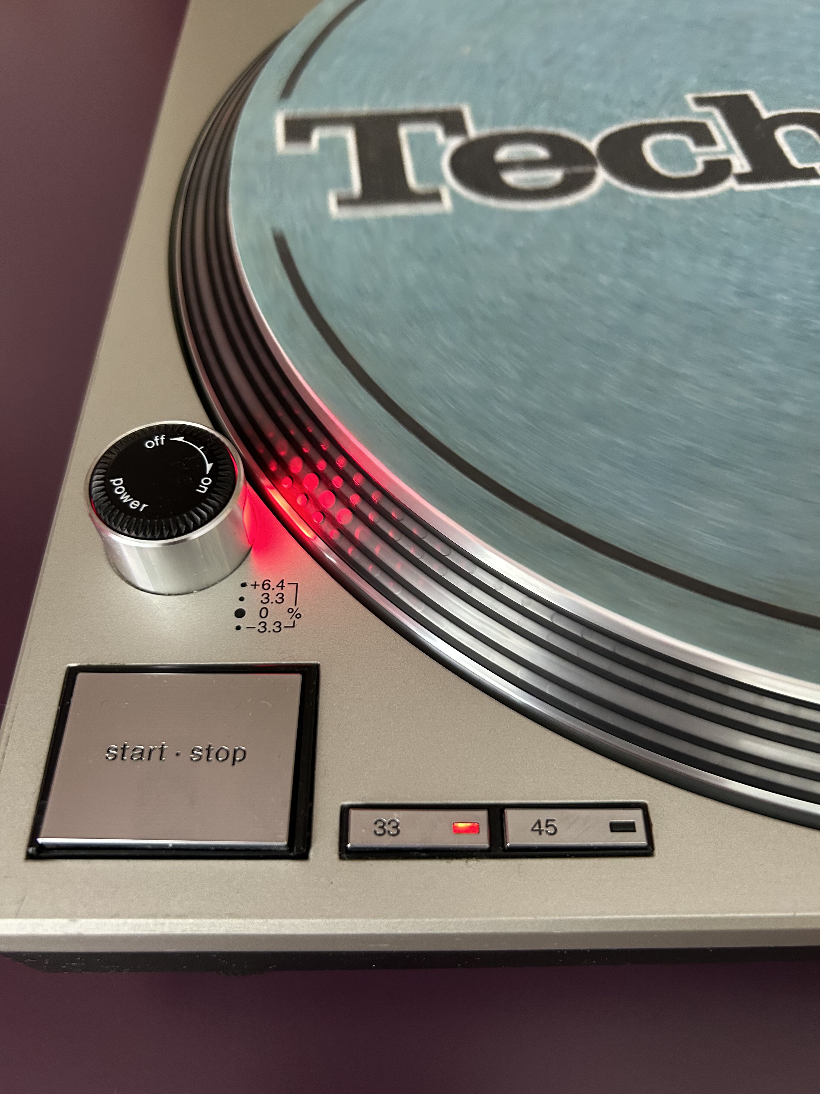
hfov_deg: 53.1
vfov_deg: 67.3
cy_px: 547
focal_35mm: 26
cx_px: 410
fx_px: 821
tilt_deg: -54.4
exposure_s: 1/51
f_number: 1.5
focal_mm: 5.7
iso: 320
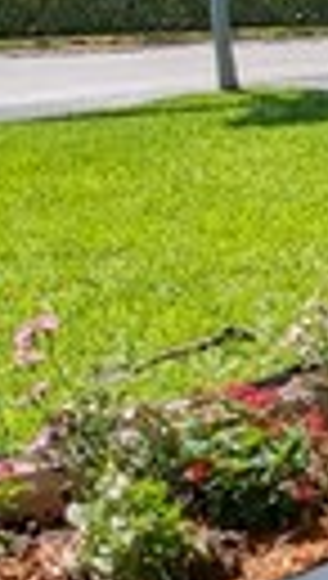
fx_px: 1124
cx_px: 481
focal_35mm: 73
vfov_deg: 28.7
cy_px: 391
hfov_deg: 15.4
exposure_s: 1/1466
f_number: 2.2
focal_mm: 1.95
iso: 49
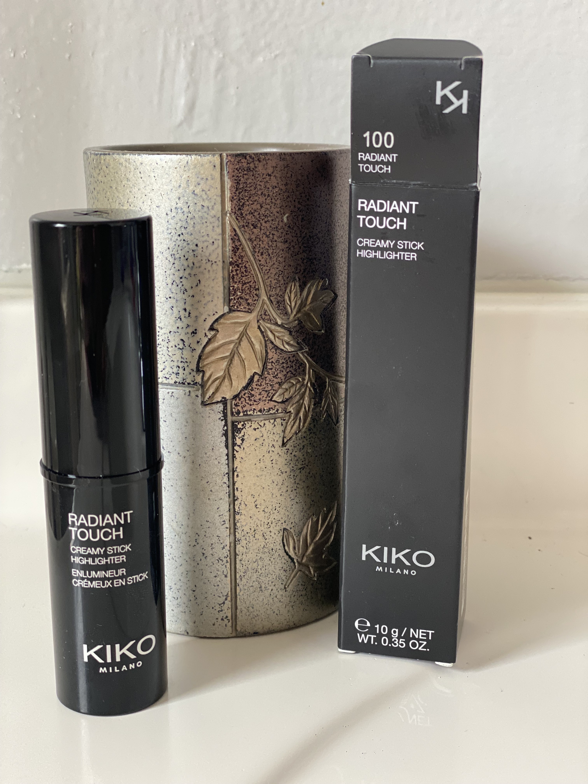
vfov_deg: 36.8
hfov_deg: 28.0
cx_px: 294
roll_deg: -0.6
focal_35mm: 52
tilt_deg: -14.3
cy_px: 392
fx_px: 1178
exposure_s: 1/122
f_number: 2
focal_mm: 6
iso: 160
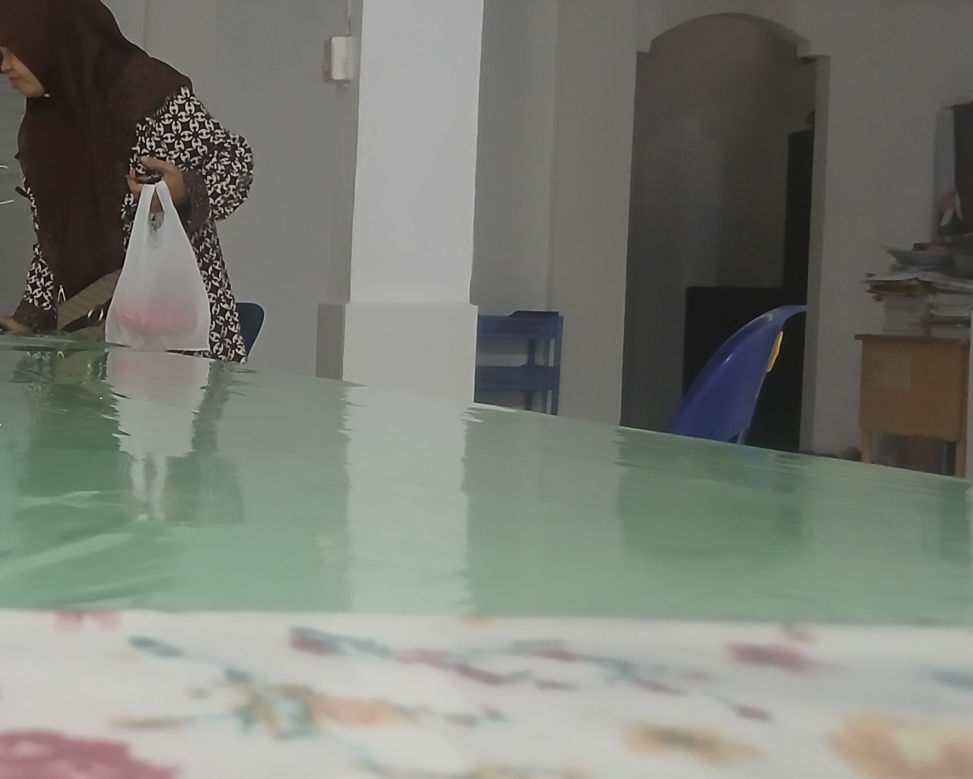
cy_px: 400
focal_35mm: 61
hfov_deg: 27.7
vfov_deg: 25.0
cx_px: -156
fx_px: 1757
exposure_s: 1/33.3
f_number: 1.8
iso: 250
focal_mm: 3.98
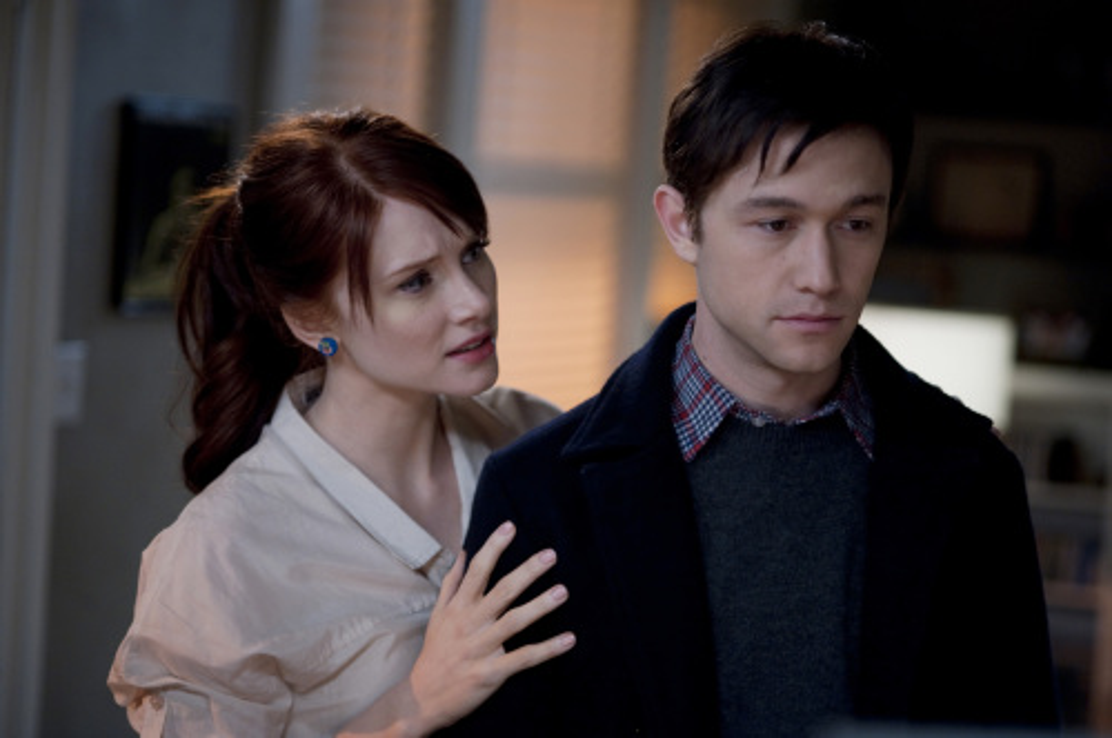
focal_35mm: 105
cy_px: 369
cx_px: 556
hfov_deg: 19.5
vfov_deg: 13.0
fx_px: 3239
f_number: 2.8
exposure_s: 1/60
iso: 640
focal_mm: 105
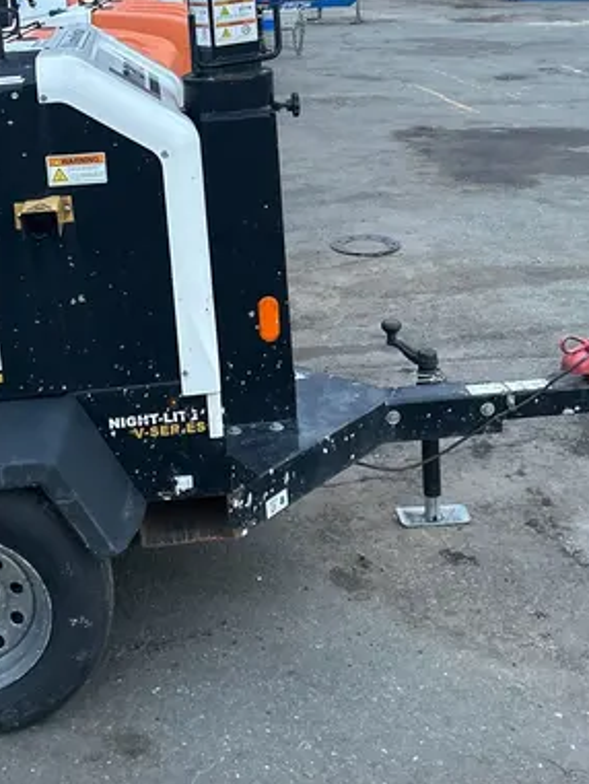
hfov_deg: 28.9
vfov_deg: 37.3
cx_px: 198
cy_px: 205
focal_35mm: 50
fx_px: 1134
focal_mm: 5.7
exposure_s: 1/59
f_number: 1.5
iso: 500
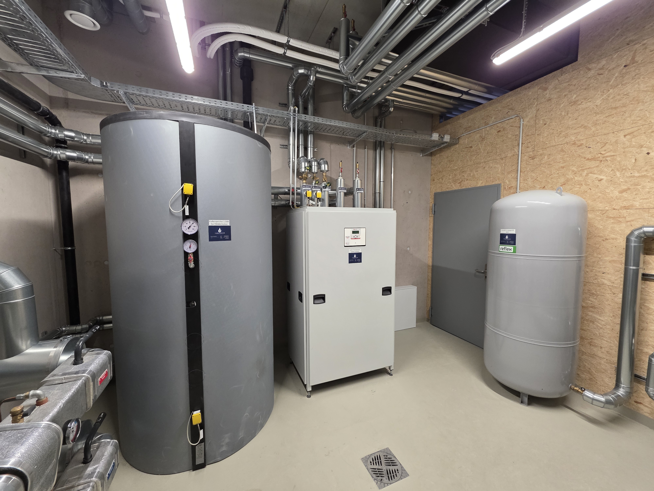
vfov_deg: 89.9
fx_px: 246
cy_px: 246
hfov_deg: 106.2
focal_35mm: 13
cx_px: 327
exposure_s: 1/100
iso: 250
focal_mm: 2.2
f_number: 1.9
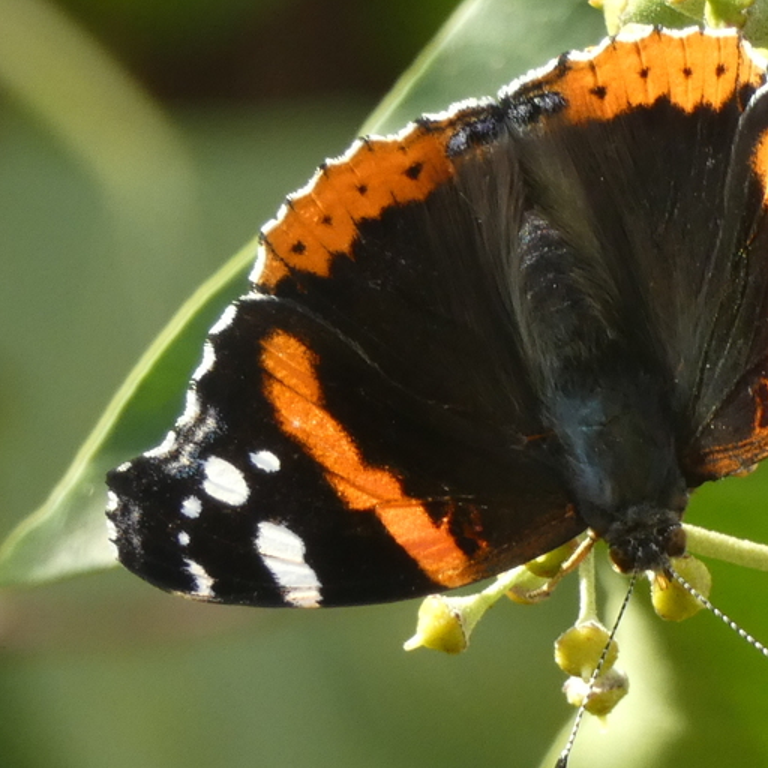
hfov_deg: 4.0
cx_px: 559
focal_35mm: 442
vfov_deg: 4.0
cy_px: 398
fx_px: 11095
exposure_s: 1/80
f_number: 5.5
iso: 200
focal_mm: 53.8
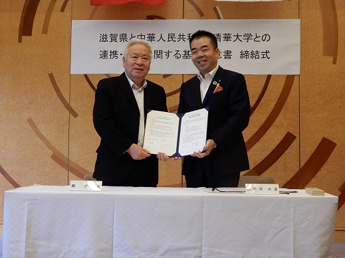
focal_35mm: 50
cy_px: 129
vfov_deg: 29.1
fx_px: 498
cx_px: 172
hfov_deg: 38.2
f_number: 4
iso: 360
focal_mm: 8.9
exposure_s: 1/30
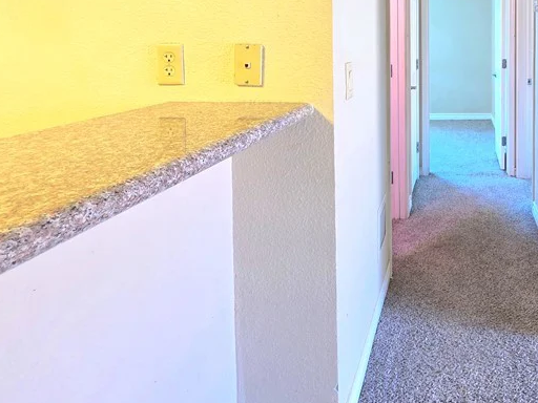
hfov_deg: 59.2
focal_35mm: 26
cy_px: 62
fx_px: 404
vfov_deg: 48.9
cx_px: 465
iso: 400
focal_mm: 2.2
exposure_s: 1/60.2
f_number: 1.9
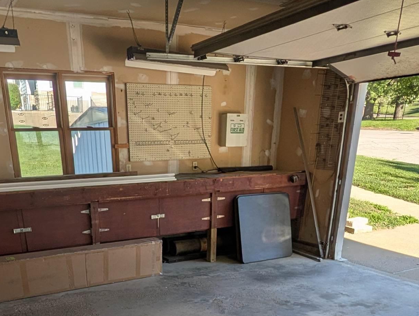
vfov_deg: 41.4
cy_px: 309
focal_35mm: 30
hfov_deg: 59.0
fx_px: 364
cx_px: 154
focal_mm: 2.02
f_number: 1.7
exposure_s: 1/723
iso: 45
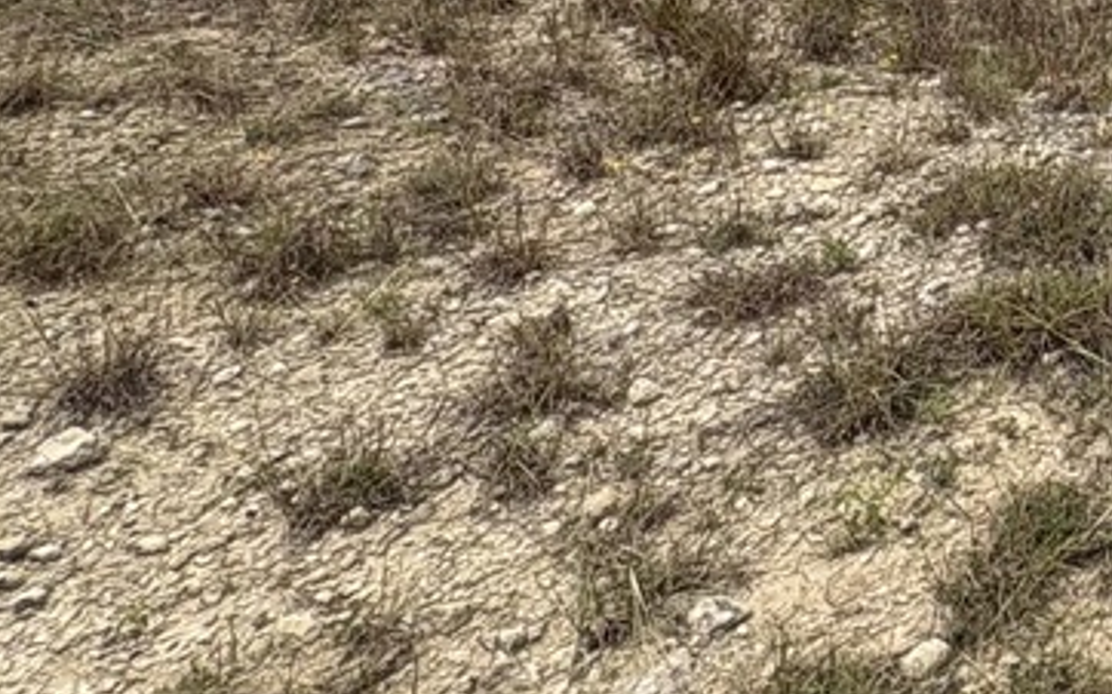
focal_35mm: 59
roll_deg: +5.4
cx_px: 1659
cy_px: -424
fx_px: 1787
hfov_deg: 25.9
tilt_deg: -7.8
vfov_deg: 18.7
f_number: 2.2
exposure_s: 1/3390
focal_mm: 2.22
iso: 50
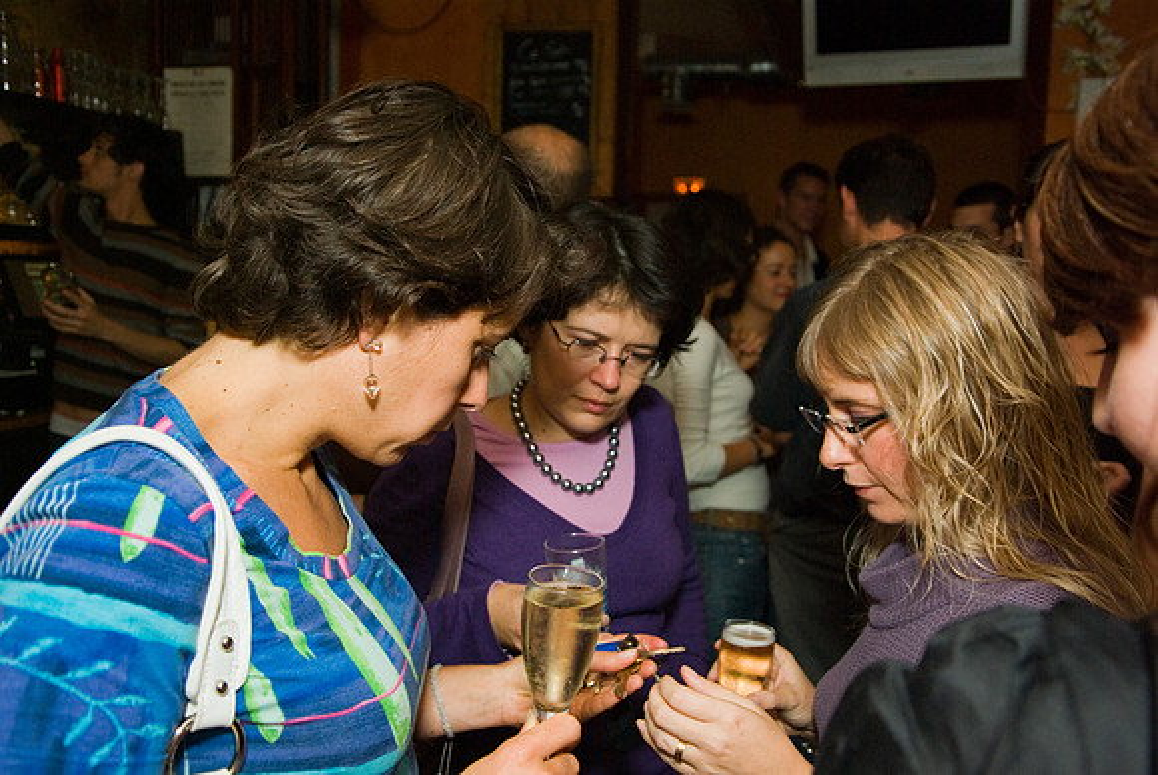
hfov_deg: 59.4
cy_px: 388
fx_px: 1014
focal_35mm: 32
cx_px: 579
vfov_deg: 41.8
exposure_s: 1/30
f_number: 4
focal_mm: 21
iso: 400
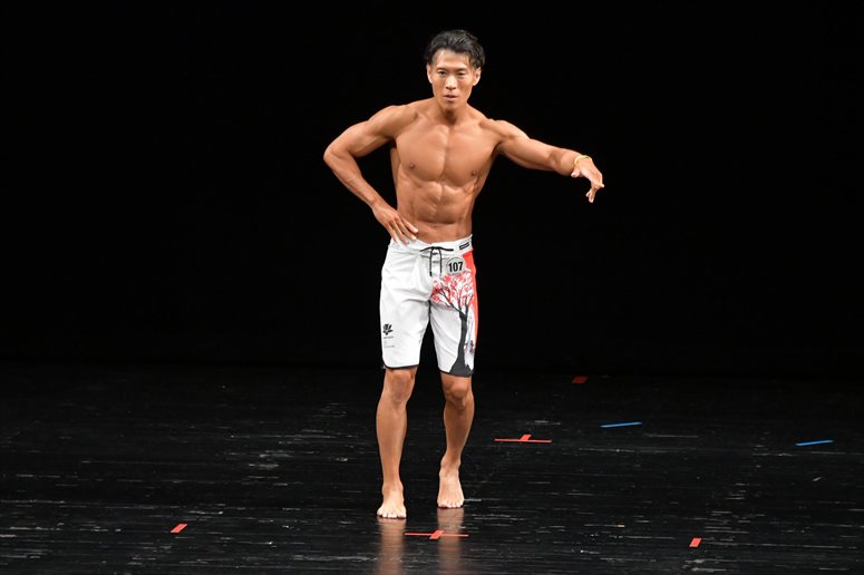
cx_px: 432
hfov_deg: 7.2
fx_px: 6837
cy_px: 288
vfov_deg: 4.8
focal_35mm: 285
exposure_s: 1/400
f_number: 5.6
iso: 3200
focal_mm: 190
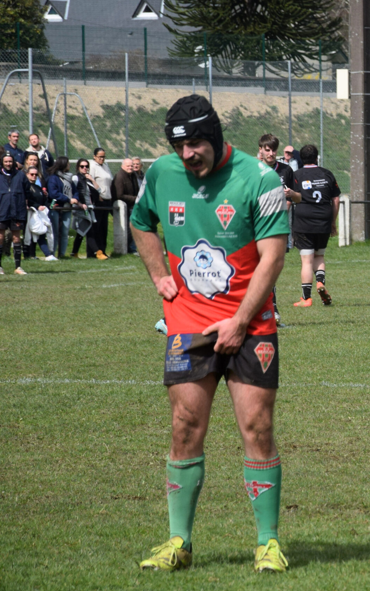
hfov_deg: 5.4
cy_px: 296
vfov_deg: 8.7
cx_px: 427
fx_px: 3900
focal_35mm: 242
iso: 400
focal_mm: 105
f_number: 6.3
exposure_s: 1/1600
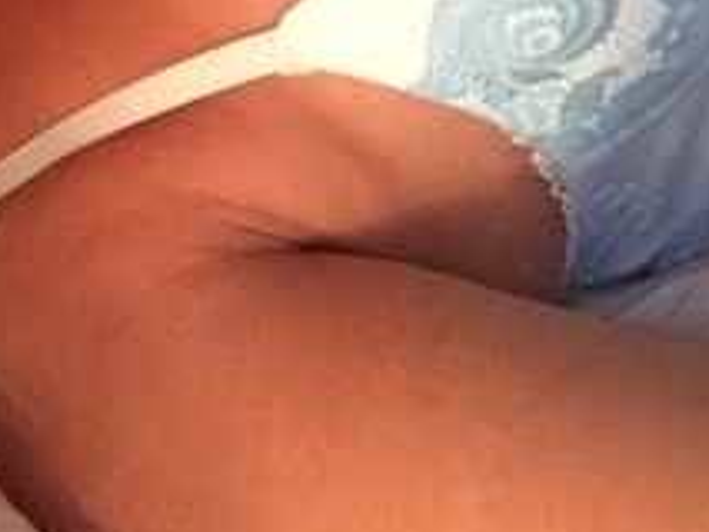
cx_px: 65
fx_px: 1394
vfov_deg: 20.7
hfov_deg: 27.5
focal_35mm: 68
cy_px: -33
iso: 640
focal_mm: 2.65
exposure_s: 1/15
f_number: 2.2
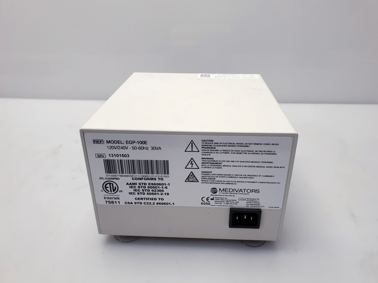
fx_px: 284
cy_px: 142
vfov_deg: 53.1
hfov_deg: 67.3
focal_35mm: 26
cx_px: 189
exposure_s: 1/50
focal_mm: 4.3
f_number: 2.4
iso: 50
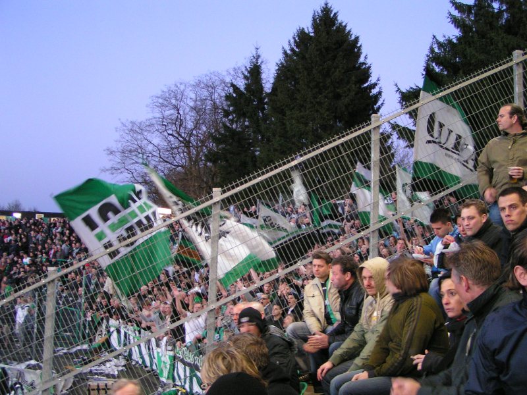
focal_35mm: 38
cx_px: 264
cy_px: 198
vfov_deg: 37.7
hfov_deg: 49.0
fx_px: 579
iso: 200
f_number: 2.8
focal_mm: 5.8
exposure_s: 1/20
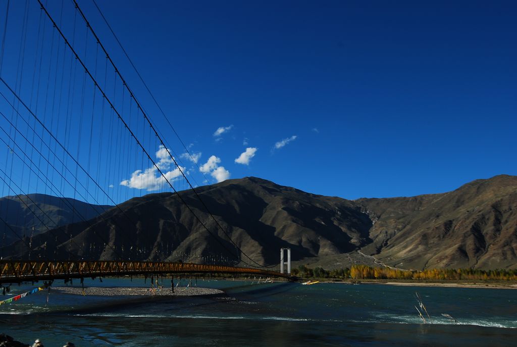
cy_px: 174
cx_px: 258
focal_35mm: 34
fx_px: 496
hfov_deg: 55.0
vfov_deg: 38.5
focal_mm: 23
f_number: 11
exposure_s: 1/160
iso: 100
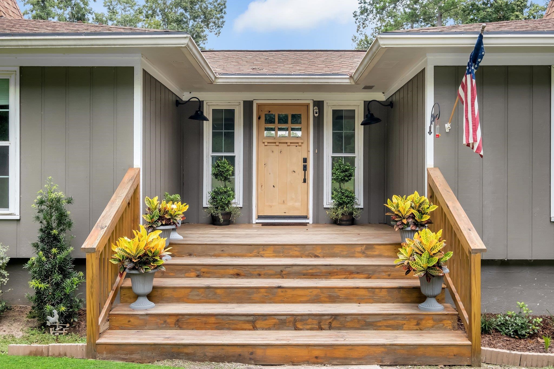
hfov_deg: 53.1
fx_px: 554
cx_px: 277
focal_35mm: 36
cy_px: 184
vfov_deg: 36.9
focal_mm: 24
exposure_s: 1/200
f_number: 8
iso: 640
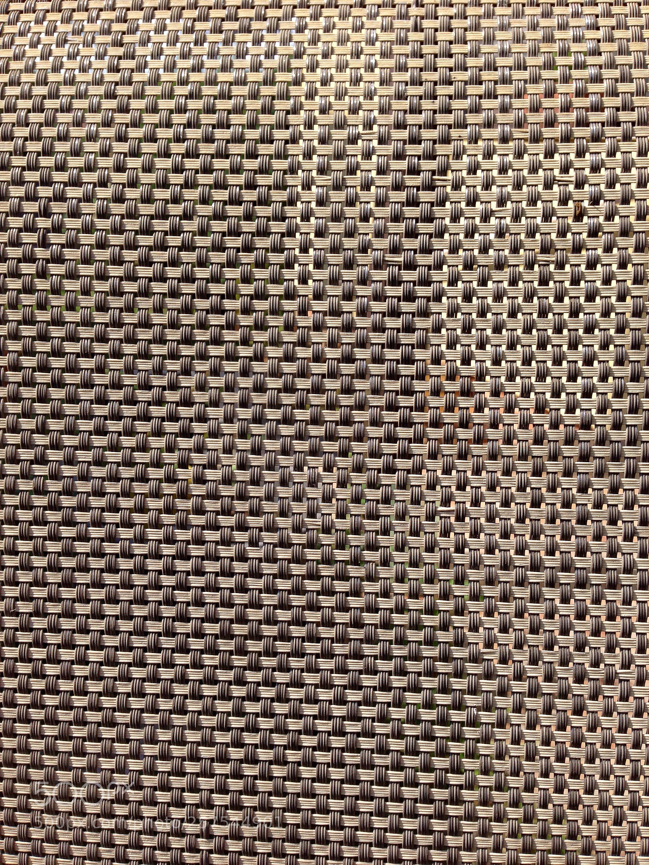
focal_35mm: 33
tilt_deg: -16.1
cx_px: 324
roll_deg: -5.2
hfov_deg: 42.9
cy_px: 432
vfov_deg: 55.4
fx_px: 825
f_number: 2.4
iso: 50
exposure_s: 1/1043
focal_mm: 4.12
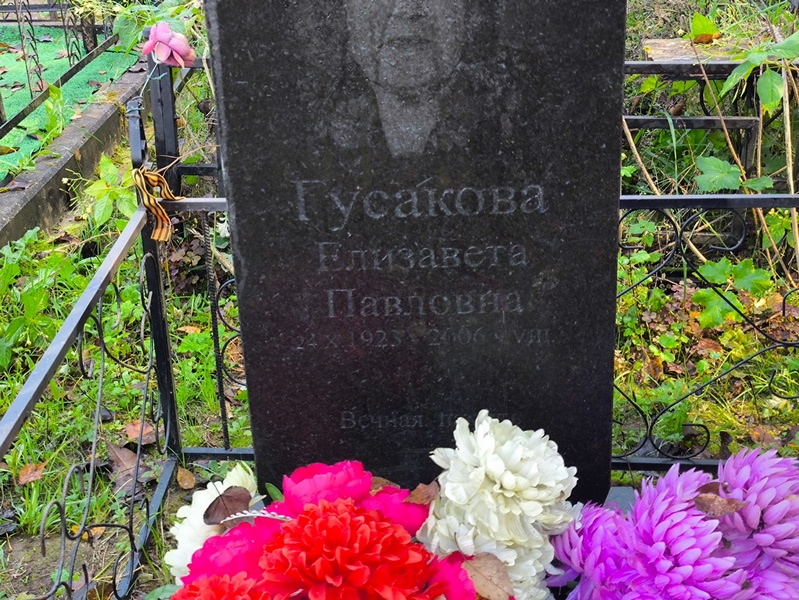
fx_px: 1155
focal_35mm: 50
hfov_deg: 38.2
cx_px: 400
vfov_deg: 29.1
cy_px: 300
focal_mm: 4.71
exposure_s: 1/60
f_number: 1.7
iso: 64
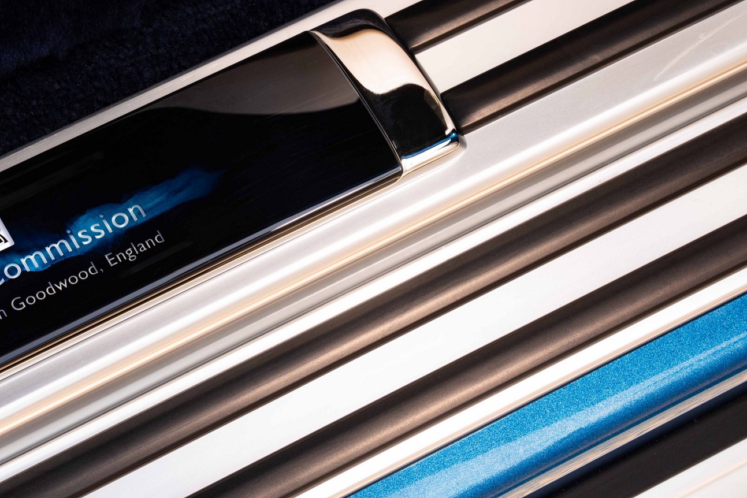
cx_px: 13
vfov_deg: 13.8
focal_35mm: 99
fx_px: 2054
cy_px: 242
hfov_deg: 20.0
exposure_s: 1/8
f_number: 11
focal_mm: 50
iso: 400
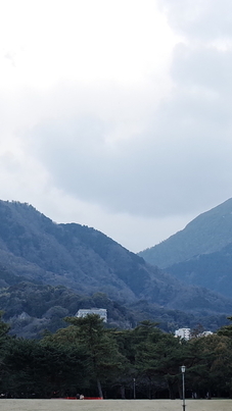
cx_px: 49
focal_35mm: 109
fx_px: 1191
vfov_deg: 19.6
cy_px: 146
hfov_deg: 11.1
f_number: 4
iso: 100
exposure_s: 1/100
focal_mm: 18.3
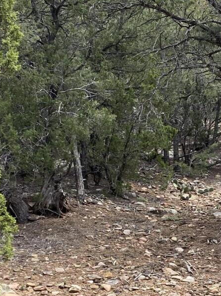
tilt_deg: +6.3
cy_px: 272
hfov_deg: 16.9
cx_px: 165
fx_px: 741
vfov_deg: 21.9
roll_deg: +1.1
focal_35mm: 87
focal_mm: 4.25
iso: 32
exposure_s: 1/973
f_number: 1.8
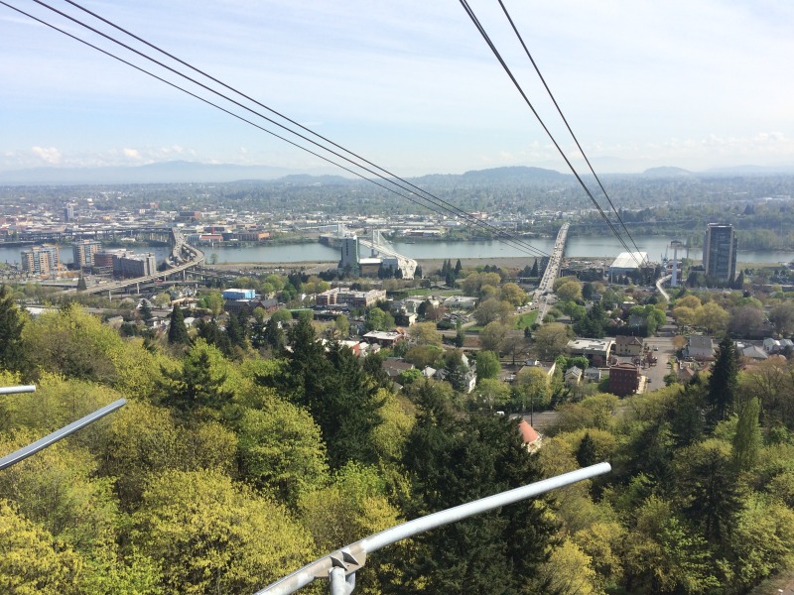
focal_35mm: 29
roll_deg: +0.9
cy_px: 298
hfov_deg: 61.7
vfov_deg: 48.2
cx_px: 397
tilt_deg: -12.2
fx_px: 665
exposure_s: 1/1866
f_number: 2.2
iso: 32
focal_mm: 4.15
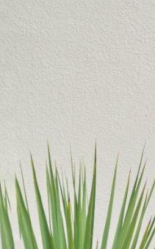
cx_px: 538
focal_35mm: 113
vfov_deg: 18.1
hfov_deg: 8.5
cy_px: 19
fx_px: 764
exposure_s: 1/125
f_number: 7.1
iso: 800
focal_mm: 25
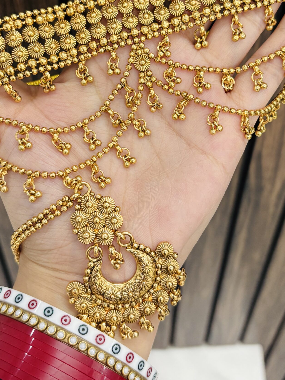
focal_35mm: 40
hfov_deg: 35.9
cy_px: 107
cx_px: 134
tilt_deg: -47.7
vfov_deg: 45.6
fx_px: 439
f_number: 1.6
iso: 160
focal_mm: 5.96
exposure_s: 1/50
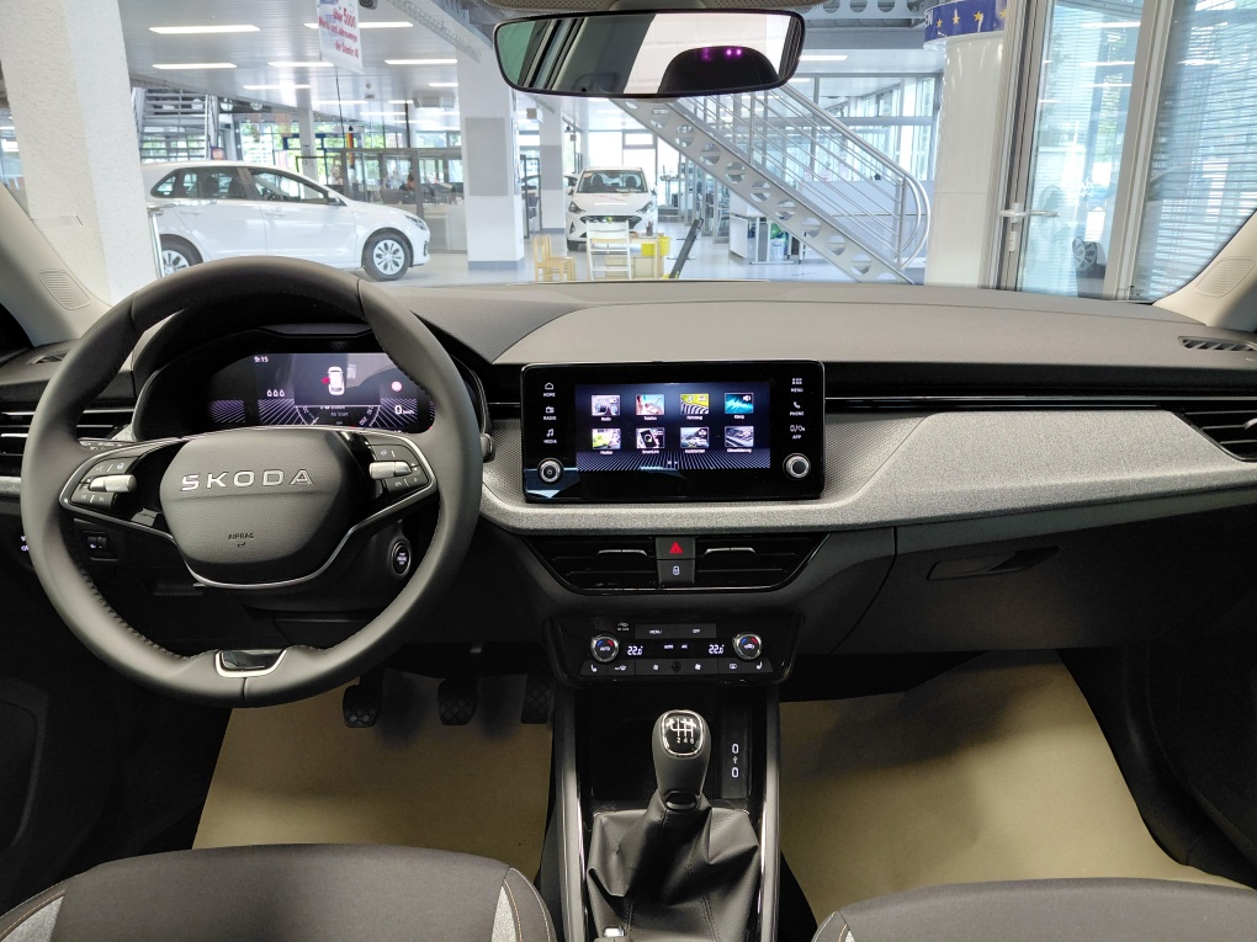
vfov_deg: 54.9
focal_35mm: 25
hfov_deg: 69.4
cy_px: 471
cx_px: 628
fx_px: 908
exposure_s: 1/50.1
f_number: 1.8
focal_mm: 4.69
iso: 320
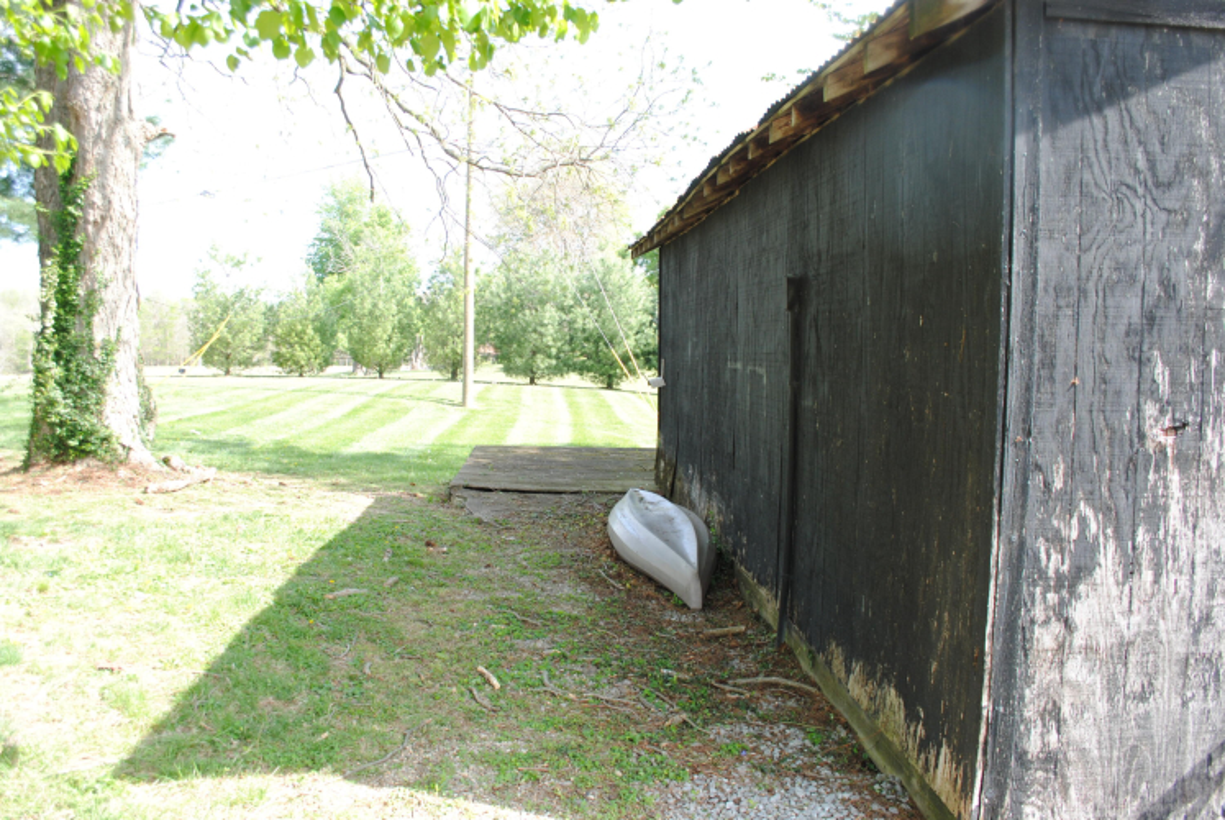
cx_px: 612
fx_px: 920
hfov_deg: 67.3
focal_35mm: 27
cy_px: 410
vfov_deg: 48.0
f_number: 5.6
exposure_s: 1/125
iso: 200
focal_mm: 18
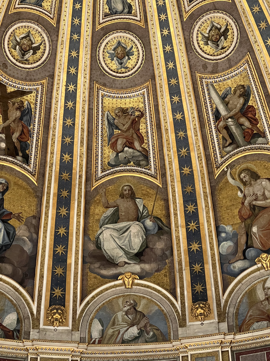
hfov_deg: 19.1
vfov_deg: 25.3
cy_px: 180
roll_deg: +1.0
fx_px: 801
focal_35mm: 77
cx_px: 135
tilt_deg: +37.3
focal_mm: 9
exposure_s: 1/50
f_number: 2.8
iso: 640
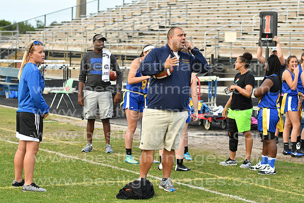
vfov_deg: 13.0
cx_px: 152
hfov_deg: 19.5
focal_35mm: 105
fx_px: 887
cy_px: 102
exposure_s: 1/3200
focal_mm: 70
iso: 800
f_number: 3.5
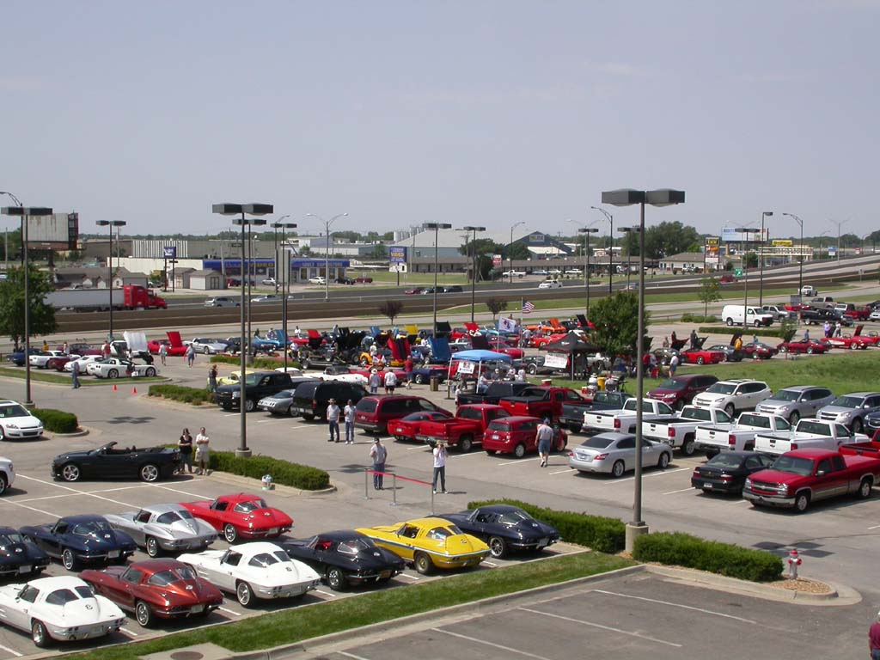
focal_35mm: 56
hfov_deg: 34.3
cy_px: 330
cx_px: 440
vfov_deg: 26.1
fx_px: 1424
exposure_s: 1/420
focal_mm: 11.6
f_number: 7.7
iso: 100
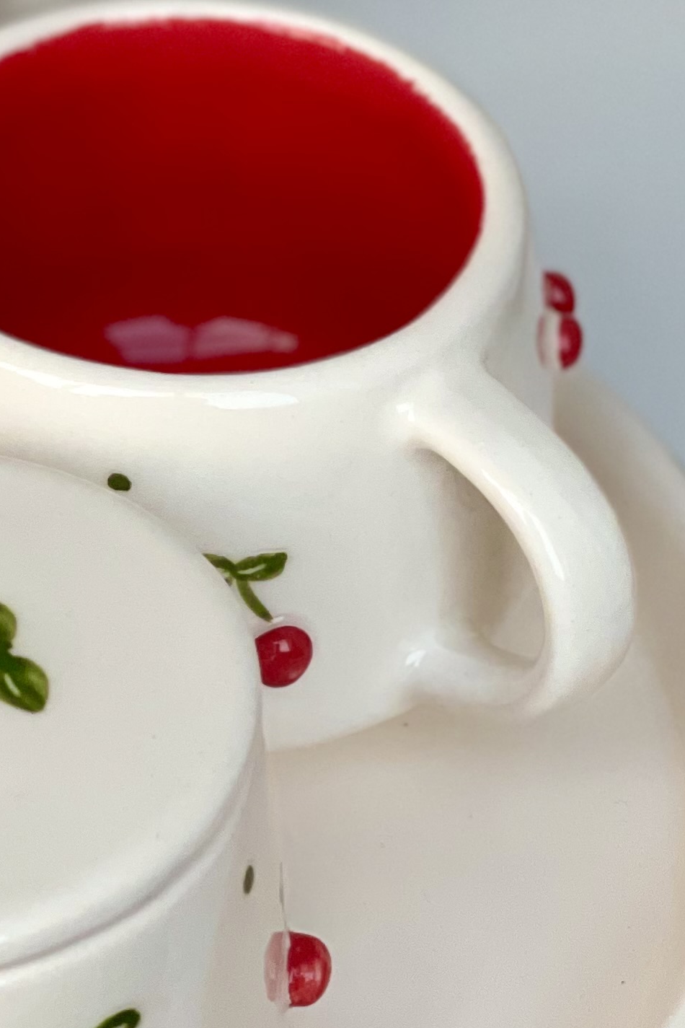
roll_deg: +1.8
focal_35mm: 153
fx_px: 4367
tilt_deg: -39.5
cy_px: 485
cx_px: -139
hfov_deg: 8.9
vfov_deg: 13.4
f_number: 2
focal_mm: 6
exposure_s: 1/122
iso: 160
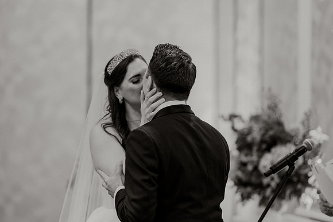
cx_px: 166
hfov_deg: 19.3
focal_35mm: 106
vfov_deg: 12.9
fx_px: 979
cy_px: 111
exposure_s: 1/200
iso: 1250
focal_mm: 105
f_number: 1.8
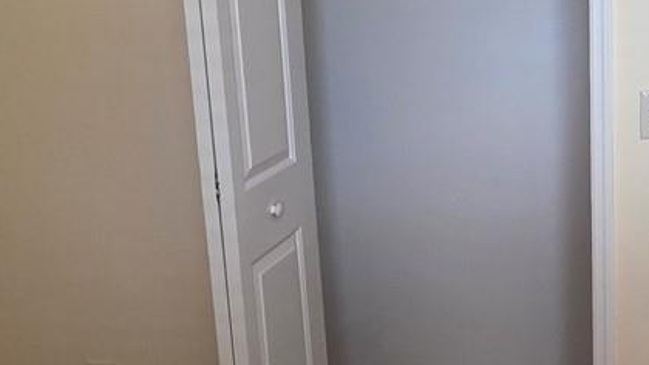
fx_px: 929
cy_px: 131
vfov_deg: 22.1
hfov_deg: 35.2
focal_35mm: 54
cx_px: 635
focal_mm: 2.2
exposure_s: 1/100
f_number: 1.9
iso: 400
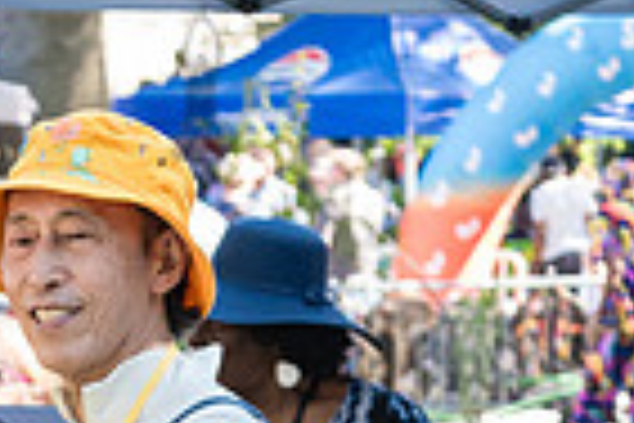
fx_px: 5582
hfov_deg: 6.5
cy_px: 515
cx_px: 198
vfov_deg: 4.3
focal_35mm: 317
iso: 1250
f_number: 4
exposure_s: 1/400
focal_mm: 60
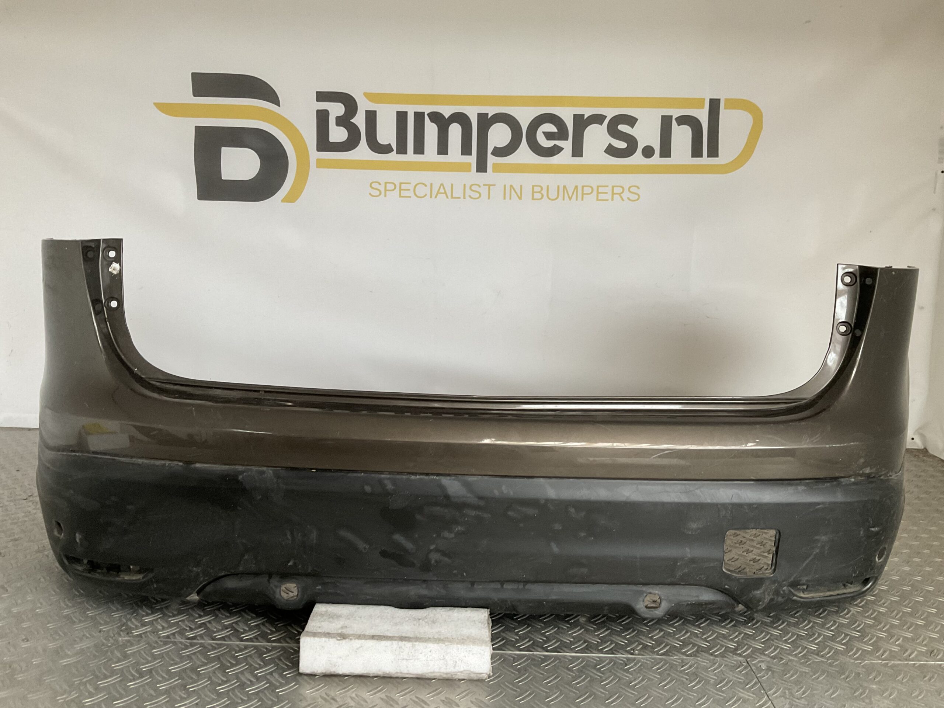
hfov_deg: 61.7
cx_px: 472
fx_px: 791
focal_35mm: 29
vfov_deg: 48.2
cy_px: 354
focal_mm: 3
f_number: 1.8
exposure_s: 1/50
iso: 160
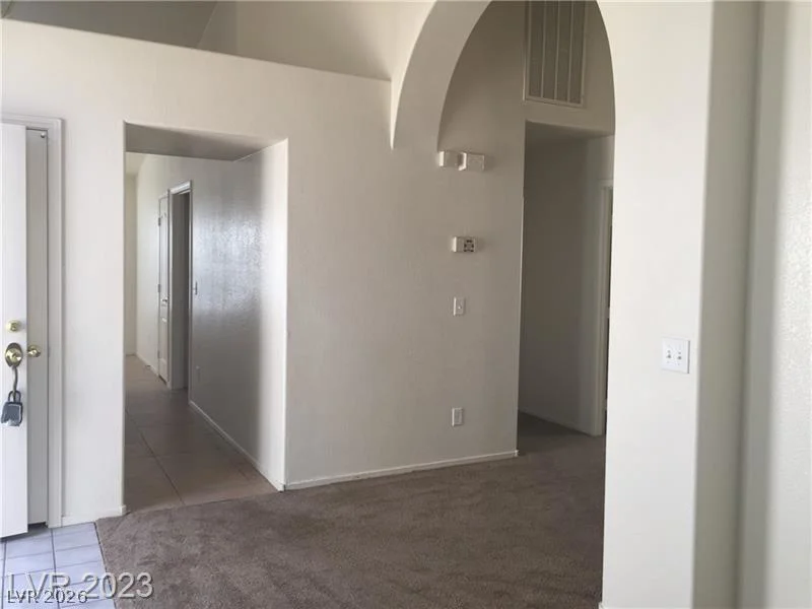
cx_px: 406
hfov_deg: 61.7
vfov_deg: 48.2
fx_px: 680
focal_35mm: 29
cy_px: 304
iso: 32
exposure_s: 1/60
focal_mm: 4.15
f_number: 2.2
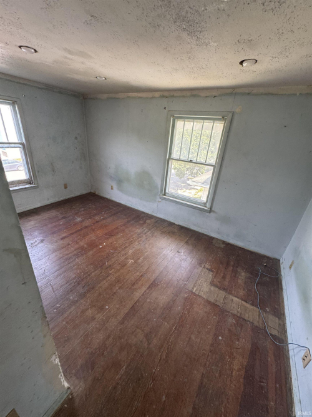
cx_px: 156
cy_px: 208
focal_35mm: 14
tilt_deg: -24.4
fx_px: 168
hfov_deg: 85.7
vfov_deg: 102.1
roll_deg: -1.4
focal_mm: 2.22
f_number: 2.2
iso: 160
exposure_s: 1/99
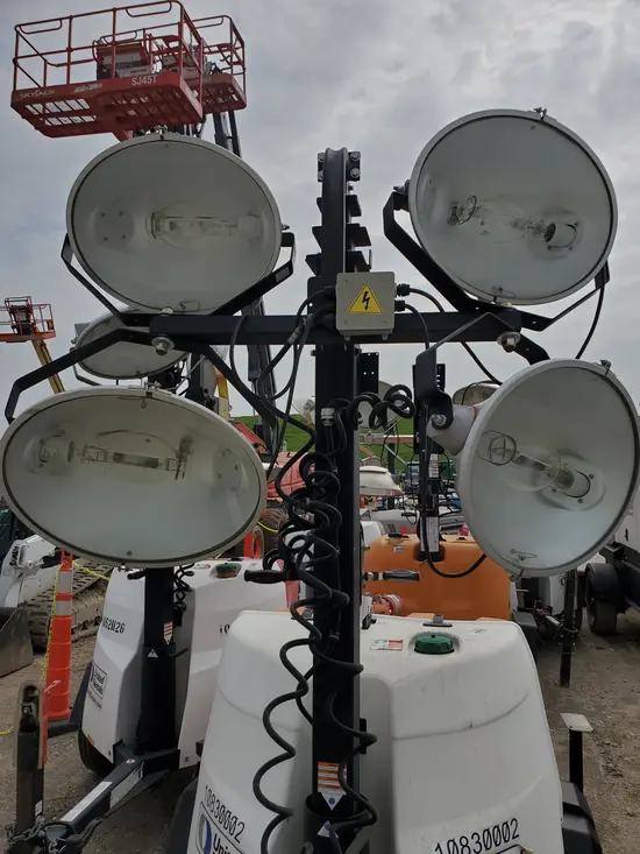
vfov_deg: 67.3
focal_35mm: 26
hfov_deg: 53.1
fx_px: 641
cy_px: 427
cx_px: 320
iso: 50
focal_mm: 4.3
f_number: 2.4
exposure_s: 1/3777
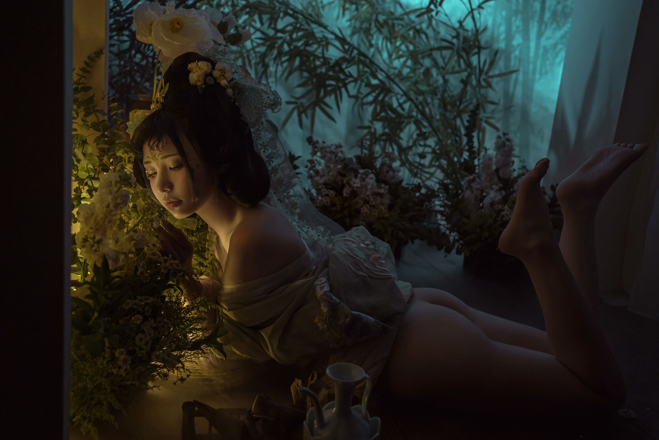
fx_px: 641
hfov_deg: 54.4
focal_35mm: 35
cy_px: 220
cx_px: 330
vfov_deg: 37.9
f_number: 3.5
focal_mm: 35
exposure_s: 1/40
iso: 640
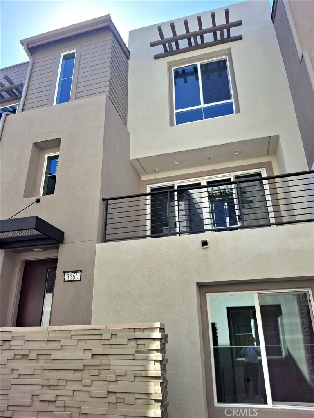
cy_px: 209
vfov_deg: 69.4
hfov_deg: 54.9
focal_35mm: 25
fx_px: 302
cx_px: 157
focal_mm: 4.69
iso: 25
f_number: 1.8
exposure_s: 1/1000
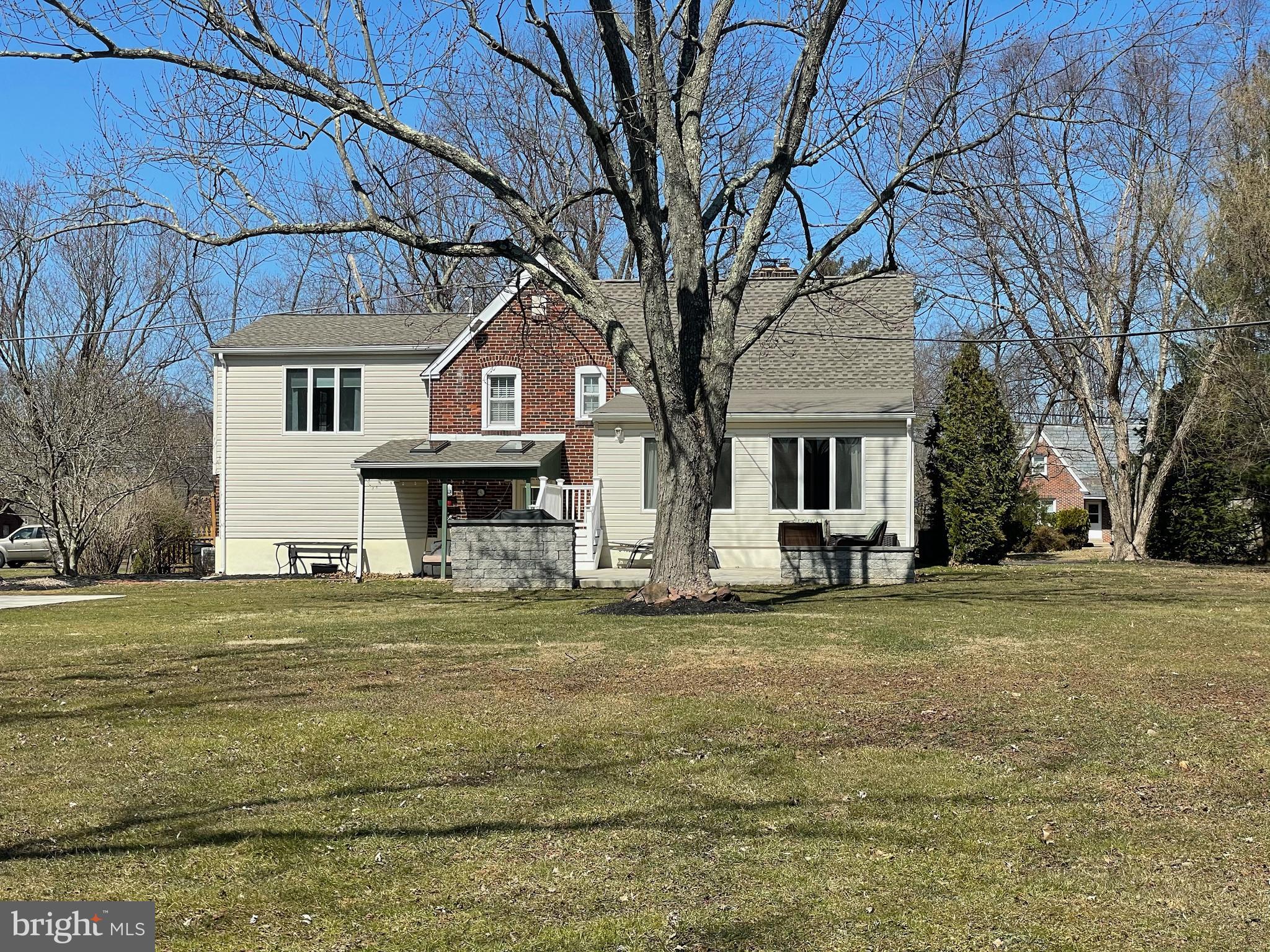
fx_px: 1908
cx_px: 635
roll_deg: -0.6
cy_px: 476
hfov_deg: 36.8
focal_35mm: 52
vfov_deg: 28.0
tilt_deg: +1.6
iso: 25
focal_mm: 6
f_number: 2
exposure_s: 1/1546
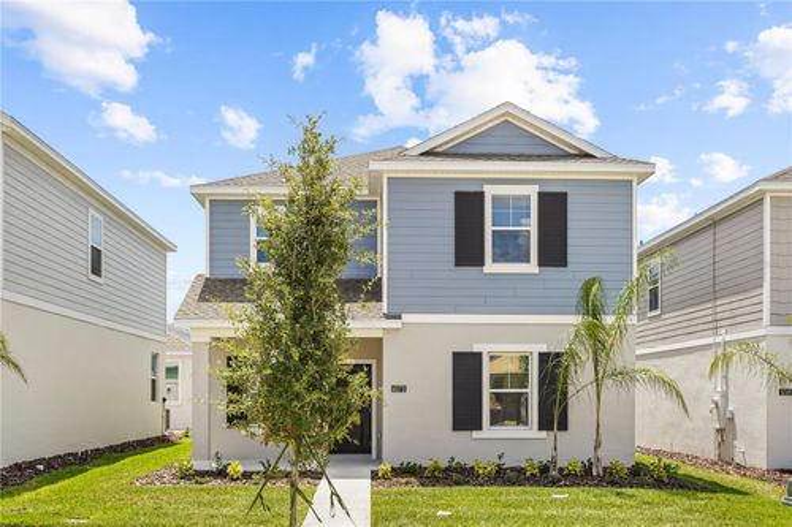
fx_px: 770
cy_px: 264
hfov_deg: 54.5
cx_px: 396
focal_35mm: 35
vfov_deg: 37.8
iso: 100
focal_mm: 35
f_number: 5
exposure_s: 1/400
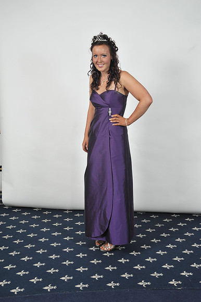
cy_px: 151
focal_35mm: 45
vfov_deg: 43.6
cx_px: 100
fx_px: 377
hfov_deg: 29.8
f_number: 7.1
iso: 1000
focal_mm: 45
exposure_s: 1/160
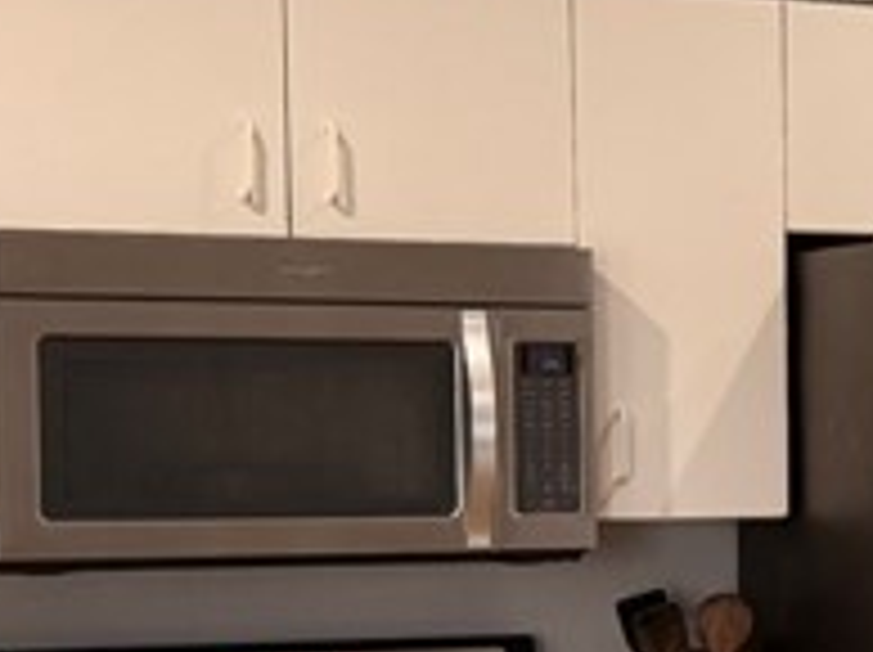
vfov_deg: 11.6
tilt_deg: -1.7
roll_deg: +0.4
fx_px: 3199
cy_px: 535
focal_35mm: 127
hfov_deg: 14.5
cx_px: 1296
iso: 200
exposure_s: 1/120
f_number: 1.78
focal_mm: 6.76
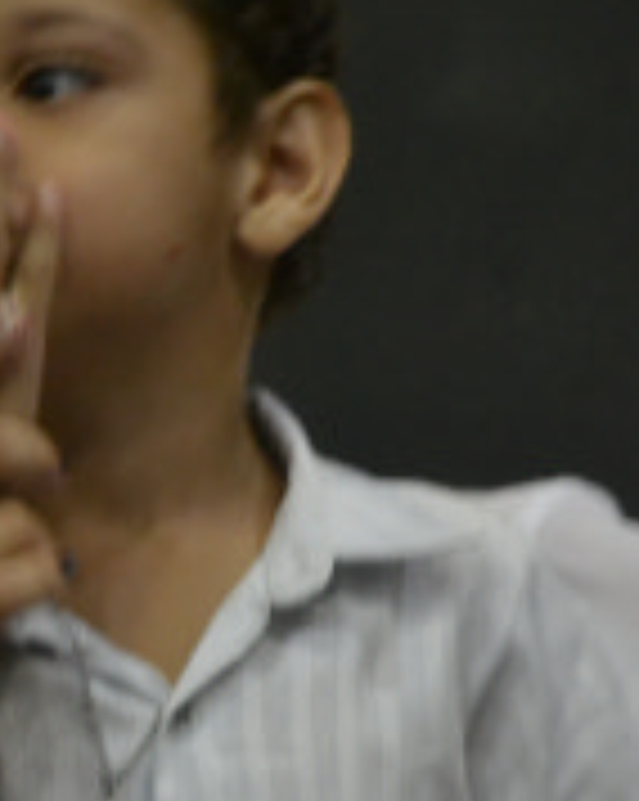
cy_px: 562
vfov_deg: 3.6
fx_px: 12653
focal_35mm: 534
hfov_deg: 2.9
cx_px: 119
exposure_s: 1/20
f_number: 5.6
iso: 3200
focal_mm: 135
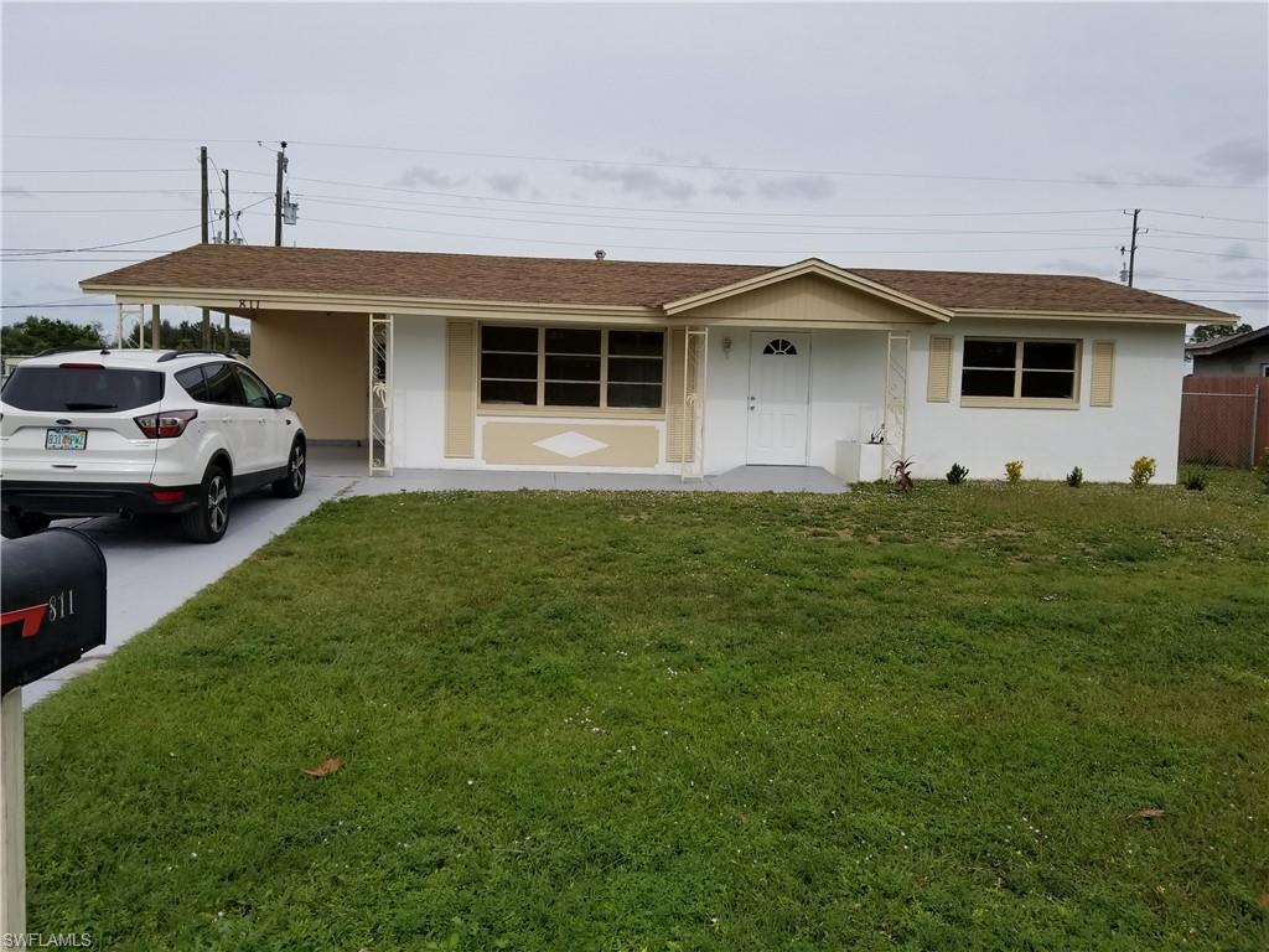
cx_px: 634
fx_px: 953
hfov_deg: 67.3
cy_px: 476
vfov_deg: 53.1
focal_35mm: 26
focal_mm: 4.25
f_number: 1.7
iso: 50
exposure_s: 1/2832
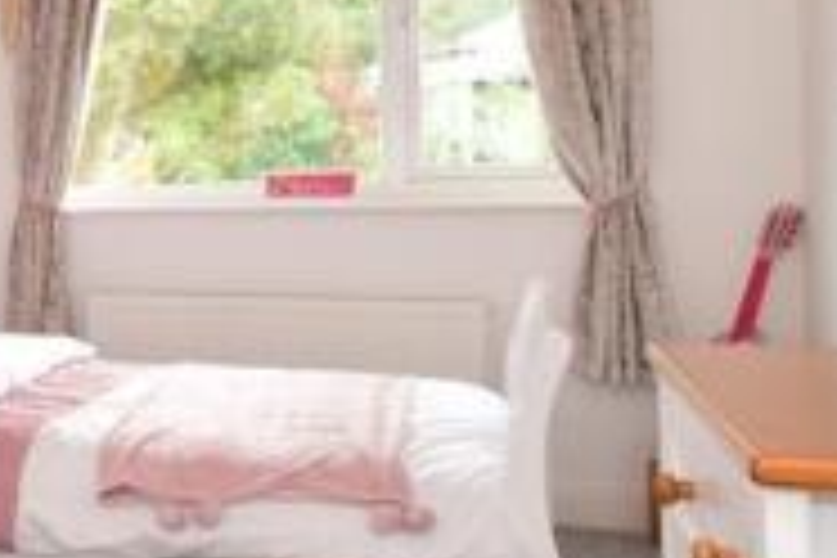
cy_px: 205
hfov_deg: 27.3
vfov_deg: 25.4
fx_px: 1232
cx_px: -392
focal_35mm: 53
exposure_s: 1/40
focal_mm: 10
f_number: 8
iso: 400
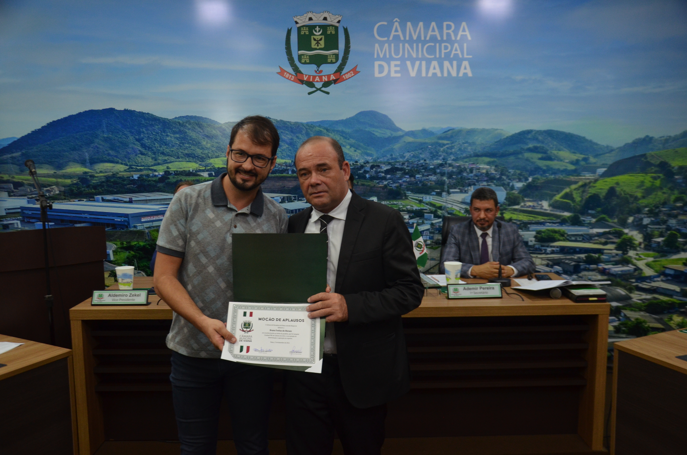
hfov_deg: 59.6
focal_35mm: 32
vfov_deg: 41.5
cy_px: 228
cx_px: 344
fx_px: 600
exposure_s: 1/50
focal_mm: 21
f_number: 3.8
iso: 800
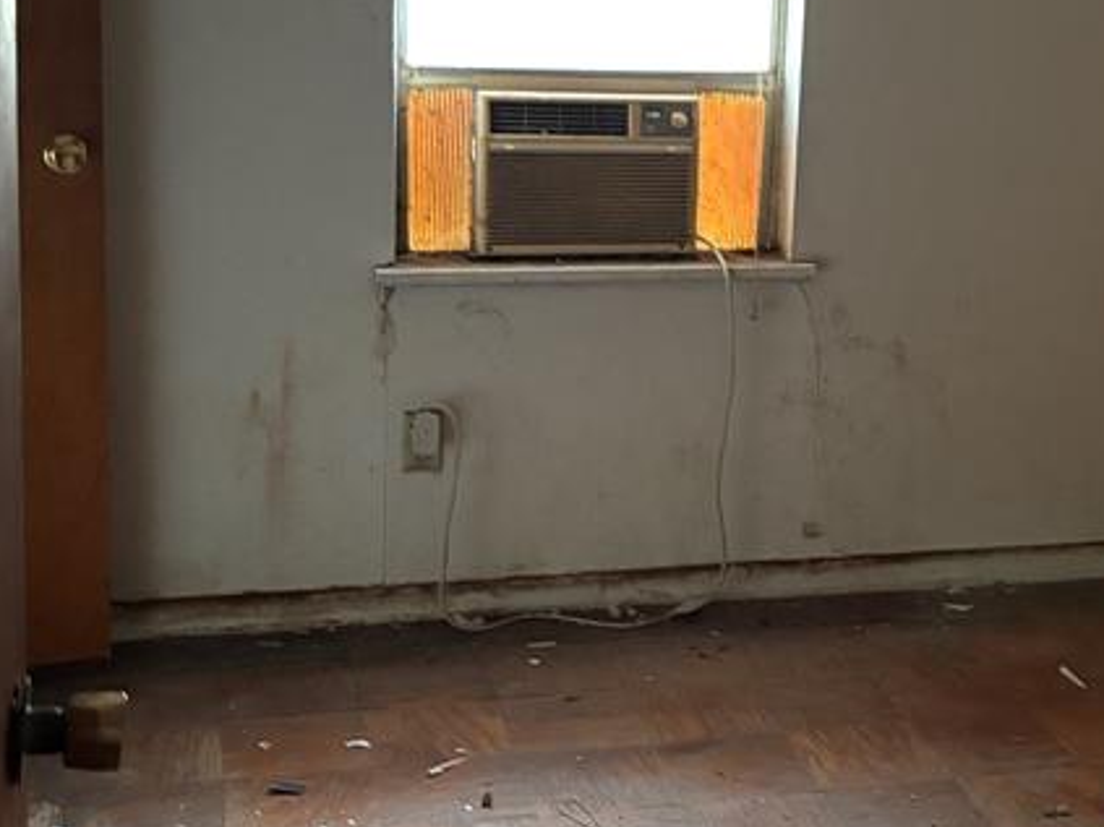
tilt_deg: -10.7
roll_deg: -3.1
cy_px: 292
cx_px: 848
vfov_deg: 23.2
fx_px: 2009
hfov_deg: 30.2
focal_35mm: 63
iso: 640
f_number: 1.6
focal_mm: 5.96
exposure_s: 1/30
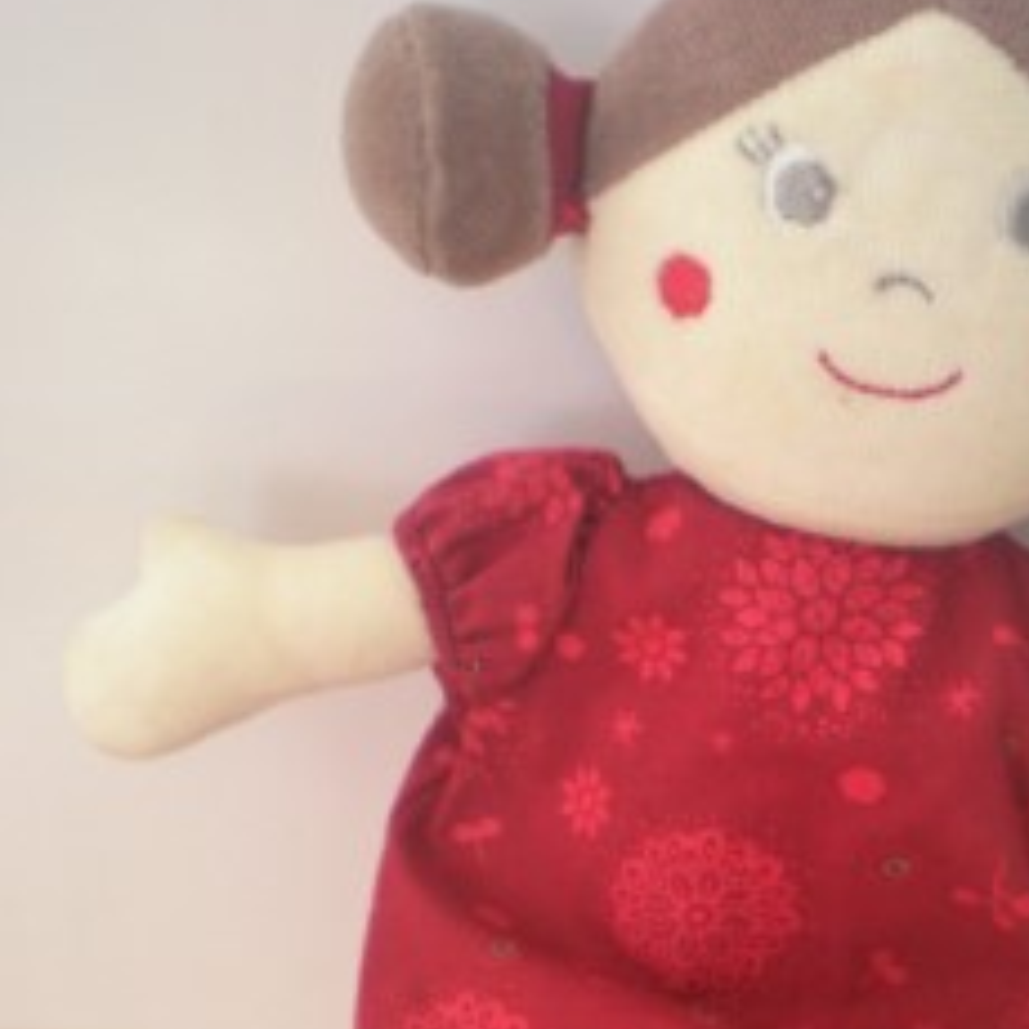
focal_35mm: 76
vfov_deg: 22.4
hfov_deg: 22.5
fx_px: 2556
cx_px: 792
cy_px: 832
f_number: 3.1
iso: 130
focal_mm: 6.3
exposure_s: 1/53.2
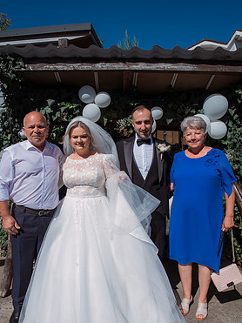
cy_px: 181
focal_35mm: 28
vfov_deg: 63.3
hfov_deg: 49.7
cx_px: 120
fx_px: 261
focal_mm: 24
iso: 250
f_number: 5.6
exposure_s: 1/1600
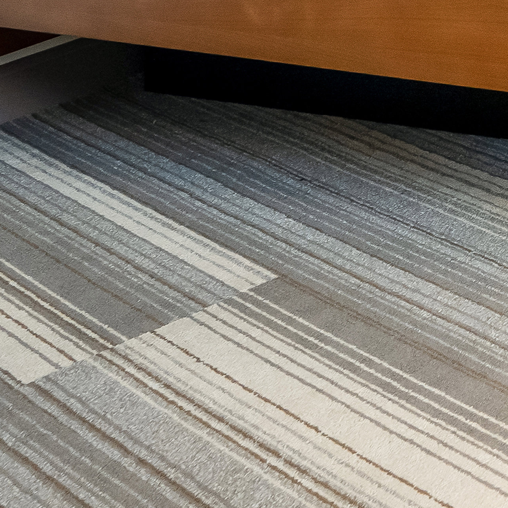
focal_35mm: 74
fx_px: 1229
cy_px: -318
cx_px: 1153
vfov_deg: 19.4
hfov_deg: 15.5
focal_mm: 16
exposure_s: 1/4
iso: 800
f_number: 8
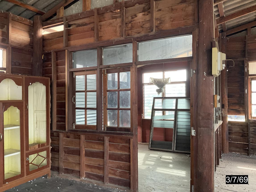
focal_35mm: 29
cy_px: 96
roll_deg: +2.6
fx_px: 214
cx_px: 128
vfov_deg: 48.2
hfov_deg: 61.7
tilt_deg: -0.2
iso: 250
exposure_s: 1/60
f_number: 1.8
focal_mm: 3
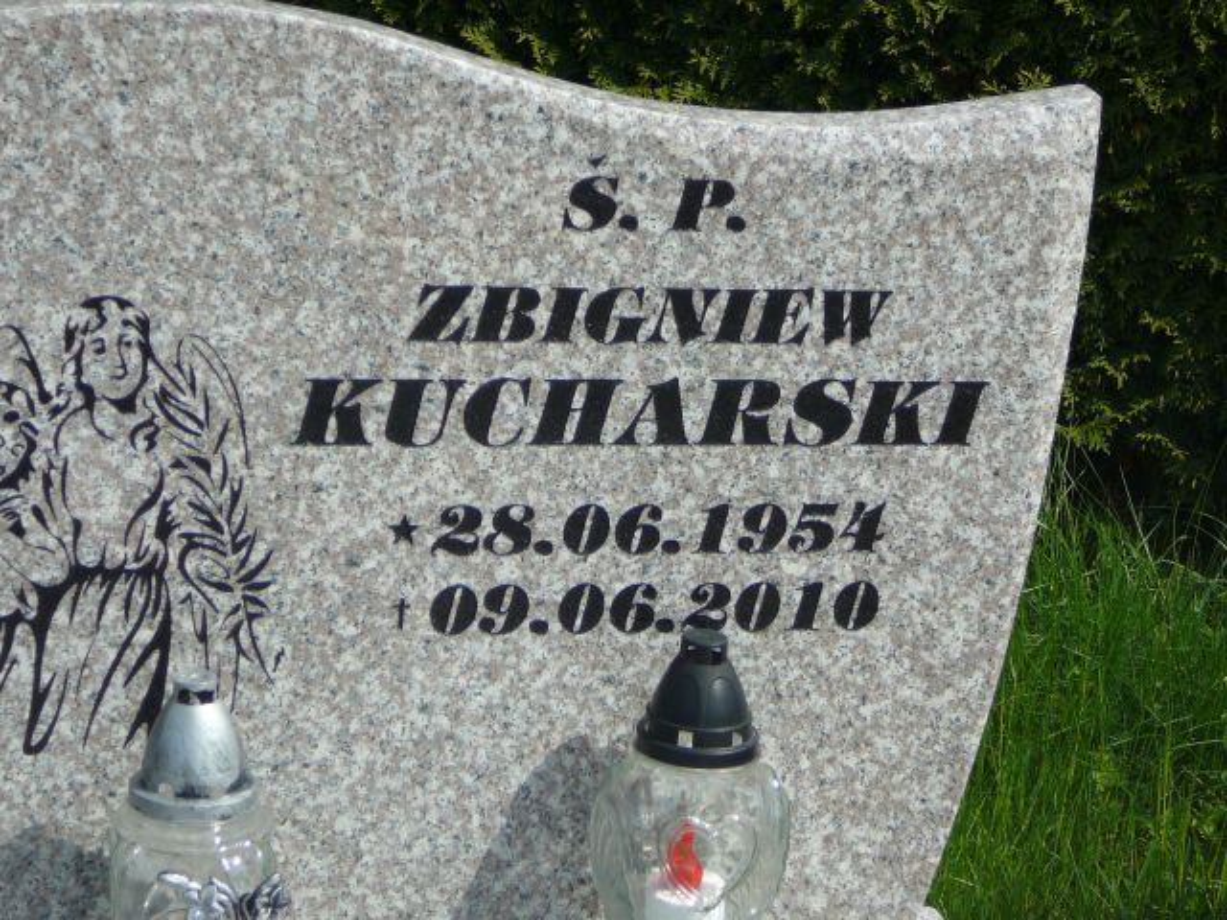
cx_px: 614
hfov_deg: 20.7
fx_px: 3367
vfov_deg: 15.6
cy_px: 460
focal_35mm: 95
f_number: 3.9
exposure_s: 1/800
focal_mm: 14.1
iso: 80
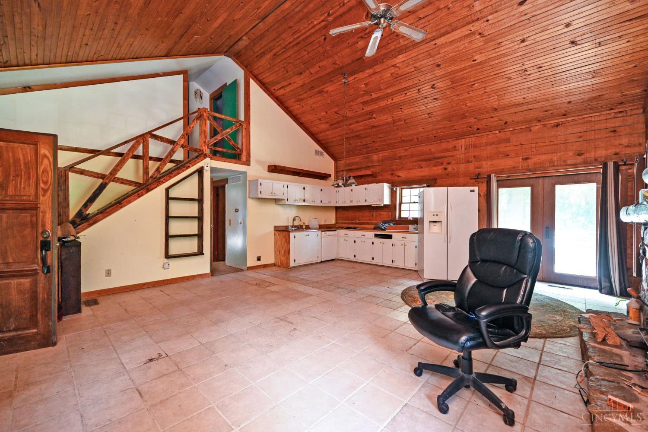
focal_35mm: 15
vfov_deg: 77.3
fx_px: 270
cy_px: 216
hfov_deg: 100.4
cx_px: 324
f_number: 4
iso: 2500
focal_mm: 15
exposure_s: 1/60
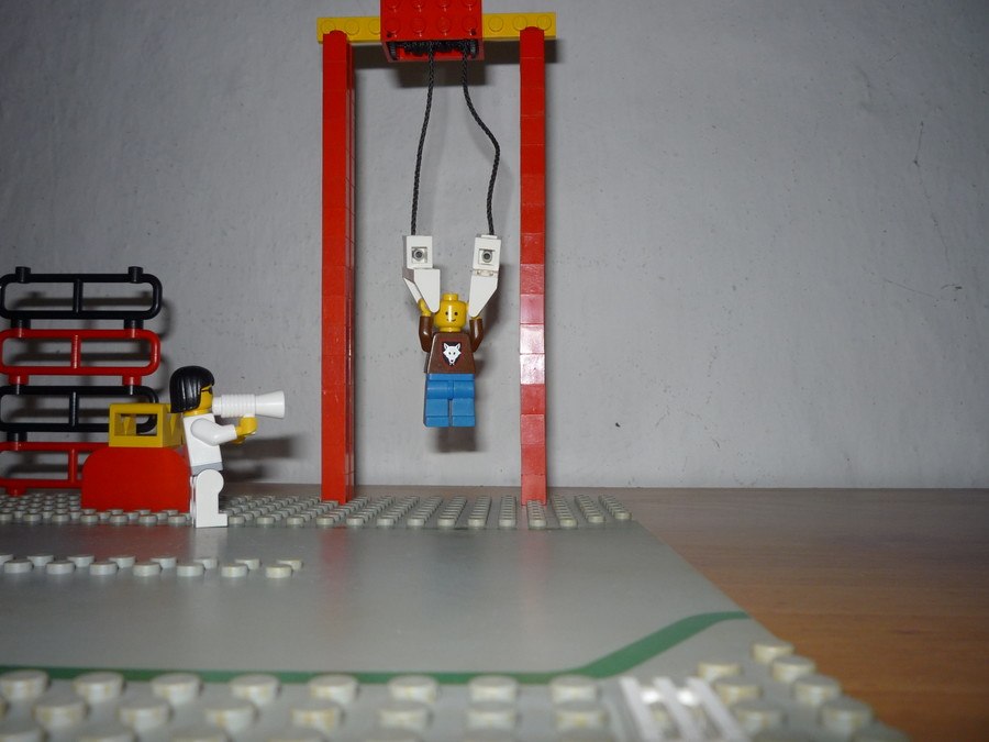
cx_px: 494
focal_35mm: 32
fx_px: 914
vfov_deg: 44.2
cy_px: 371
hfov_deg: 56.8
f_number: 4
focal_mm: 5.2
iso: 100
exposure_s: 1/30
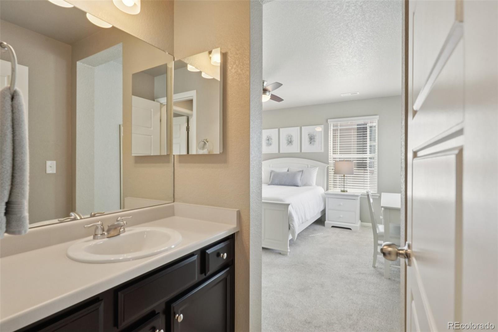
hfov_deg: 95.0
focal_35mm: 16
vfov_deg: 72.0
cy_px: 166
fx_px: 228
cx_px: 249
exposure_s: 1/30
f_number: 8
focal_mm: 11
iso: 160
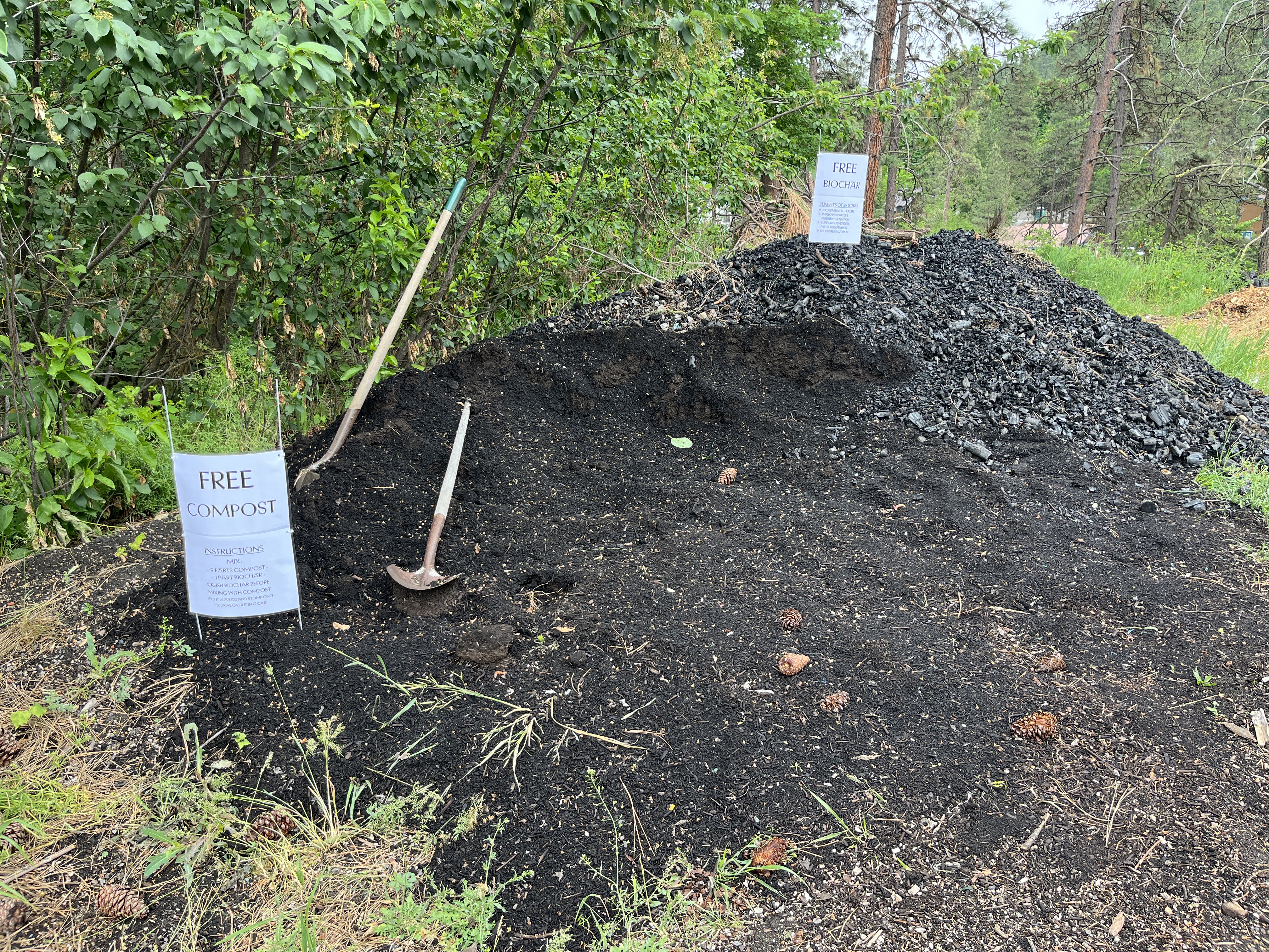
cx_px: 634
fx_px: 953
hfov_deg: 67.3
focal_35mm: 26
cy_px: 476
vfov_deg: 53.1
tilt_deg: -16.9
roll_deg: +1.7
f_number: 1.6
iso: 64
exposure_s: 1/164
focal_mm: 5.1
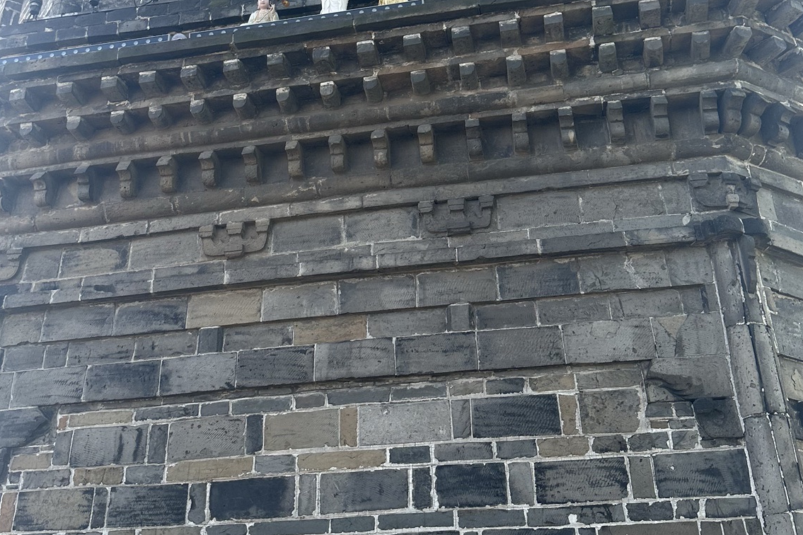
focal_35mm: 44
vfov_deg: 29.9
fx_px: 981
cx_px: 365
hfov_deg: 44.5
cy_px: 115
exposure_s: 1/654
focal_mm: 6.86
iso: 80
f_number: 1.78
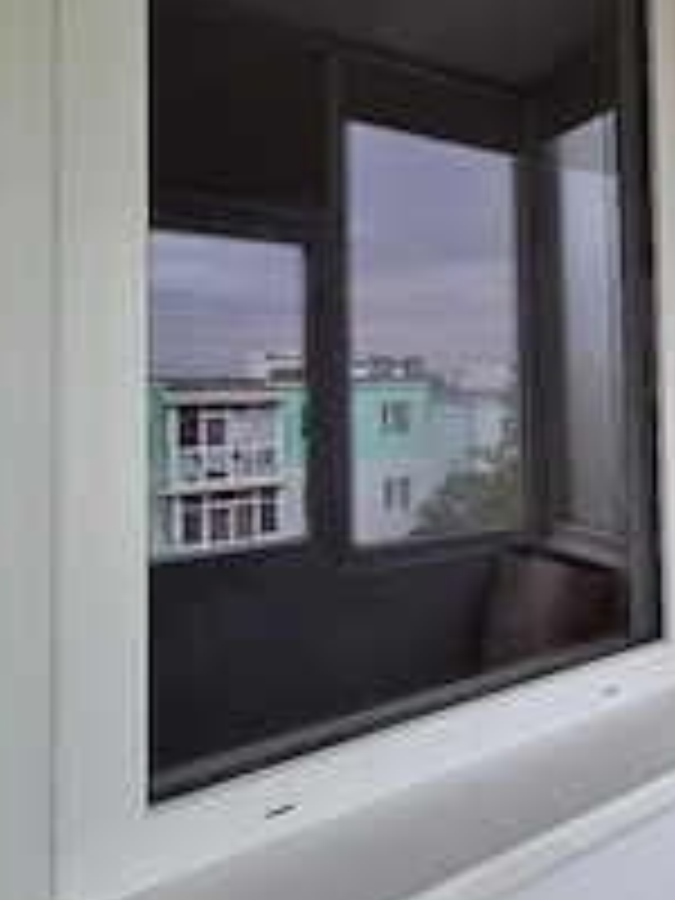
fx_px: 676
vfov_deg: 66.5
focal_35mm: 26
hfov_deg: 47.3
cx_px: 616
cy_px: 351
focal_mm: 2.2
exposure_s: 1/244
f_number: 2.2
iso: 50
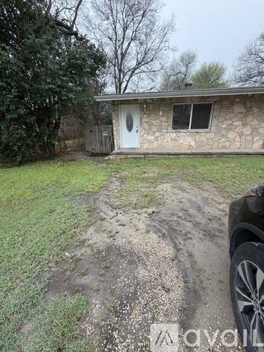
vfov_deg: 102.1
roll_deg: +1.8
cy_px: 176
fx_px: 142
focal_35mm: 14
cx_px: 132
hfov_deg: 85.7
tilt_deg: -20.7
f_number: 2.2
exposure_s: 1/205
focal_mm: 2.22
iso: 40
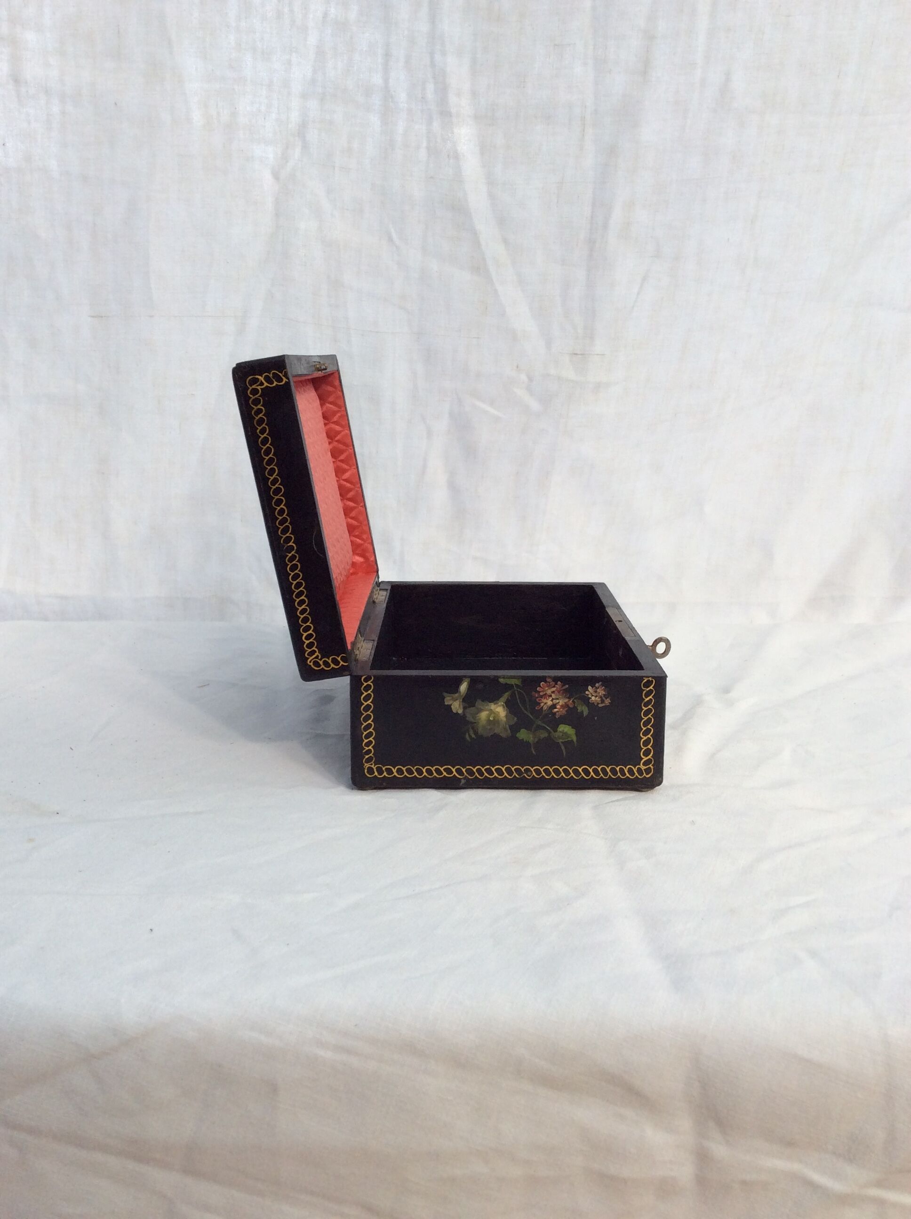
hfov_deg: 44.1
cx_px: 456
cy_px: 610
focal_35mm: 32
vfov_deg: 56.9
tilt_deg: -14.9
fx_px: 1126
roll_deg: +0.3
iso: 32
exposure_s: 1/143
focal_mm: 3.3
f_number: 2.4
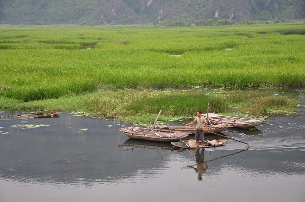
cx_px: 152
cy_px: 101
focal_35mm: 75
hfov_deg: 27.0
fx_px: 635
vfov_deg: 18.1
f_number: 5
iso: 200
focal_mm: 50
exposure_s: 1/500
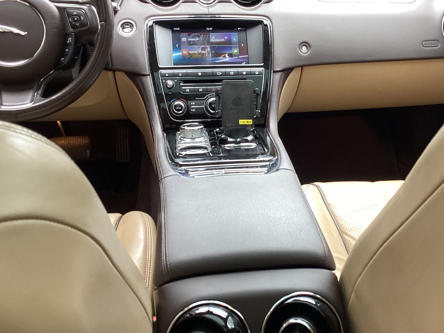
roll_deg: -2.7
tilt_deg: -21.8
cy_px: 139
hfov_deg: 41.7
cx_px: 283
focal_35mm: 45
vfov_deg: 32.1
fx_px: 577
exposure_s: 1/60
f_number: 2.4
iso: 80
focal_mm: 3.3
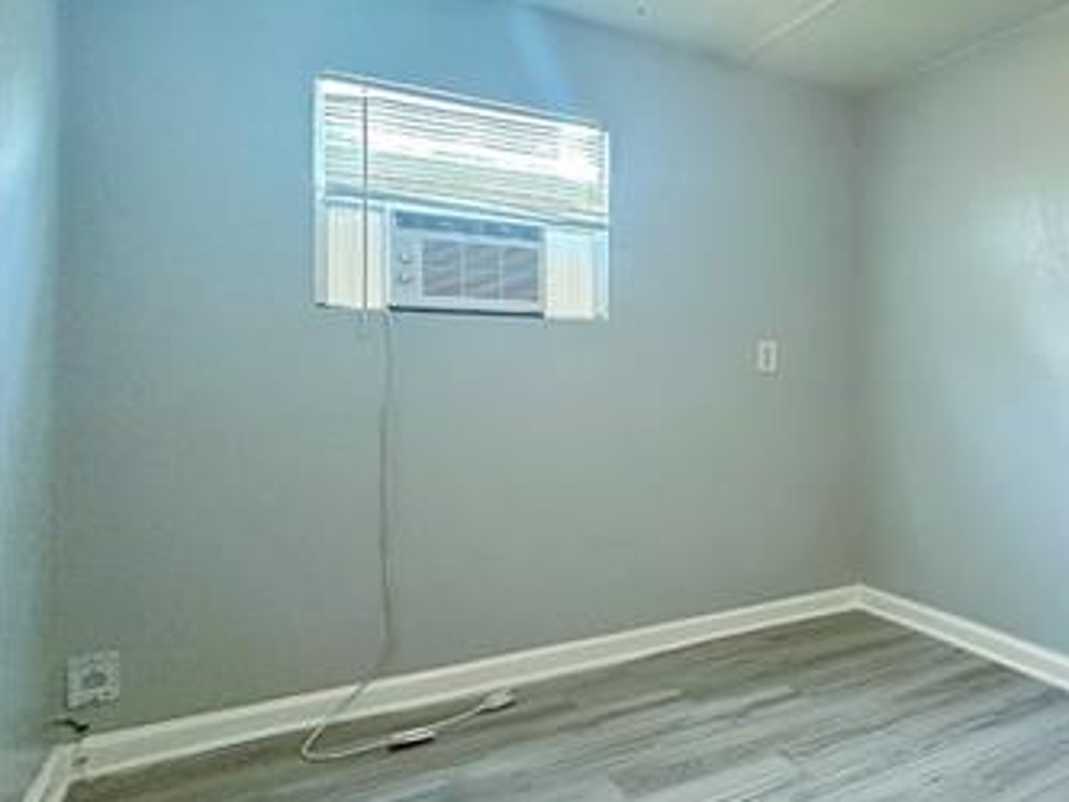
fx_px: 834
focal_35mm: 27
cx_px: 1021
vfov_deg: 51.3
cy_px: 380
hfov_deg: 54.1
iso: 500
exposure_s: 1/60
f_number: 2.2
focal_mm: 2.22
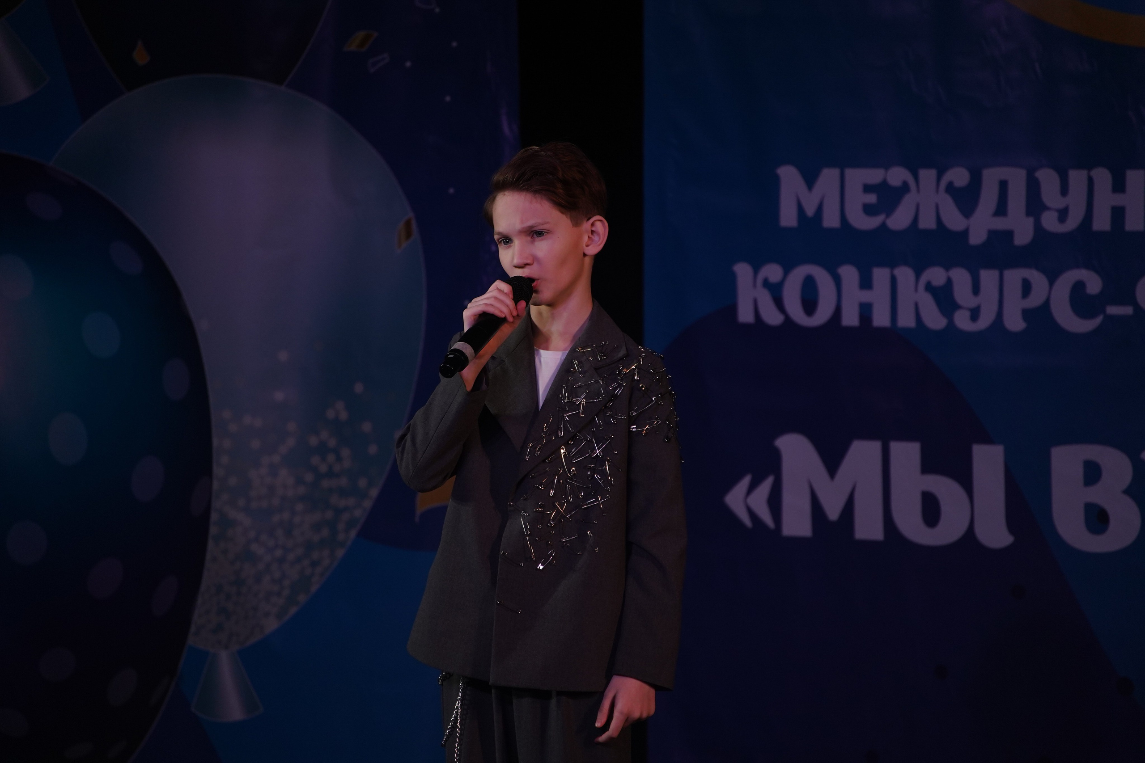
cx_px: 572
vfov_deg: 4.6
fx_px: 9541
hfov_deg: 6.9
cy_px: 382
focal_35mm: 300
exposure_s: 1/400
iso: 1600
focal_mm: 300
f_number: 6.3
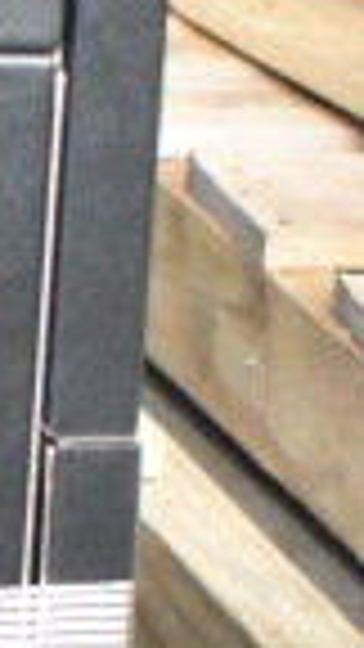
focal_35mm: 240
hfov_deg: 4.7
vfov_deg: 9.0
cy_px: 83
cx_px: -939
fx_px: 4118
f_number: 4
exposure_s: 1/3200
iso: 10000
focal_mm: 24
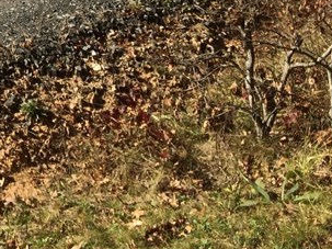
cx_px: -213
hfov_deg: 17.3
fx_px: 940
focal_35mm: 98
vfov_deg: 14.0
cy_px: -146
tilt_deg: -4.9
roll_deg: -1.0
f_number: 2.2
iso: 32
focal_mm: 4.15
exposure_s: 1/2415
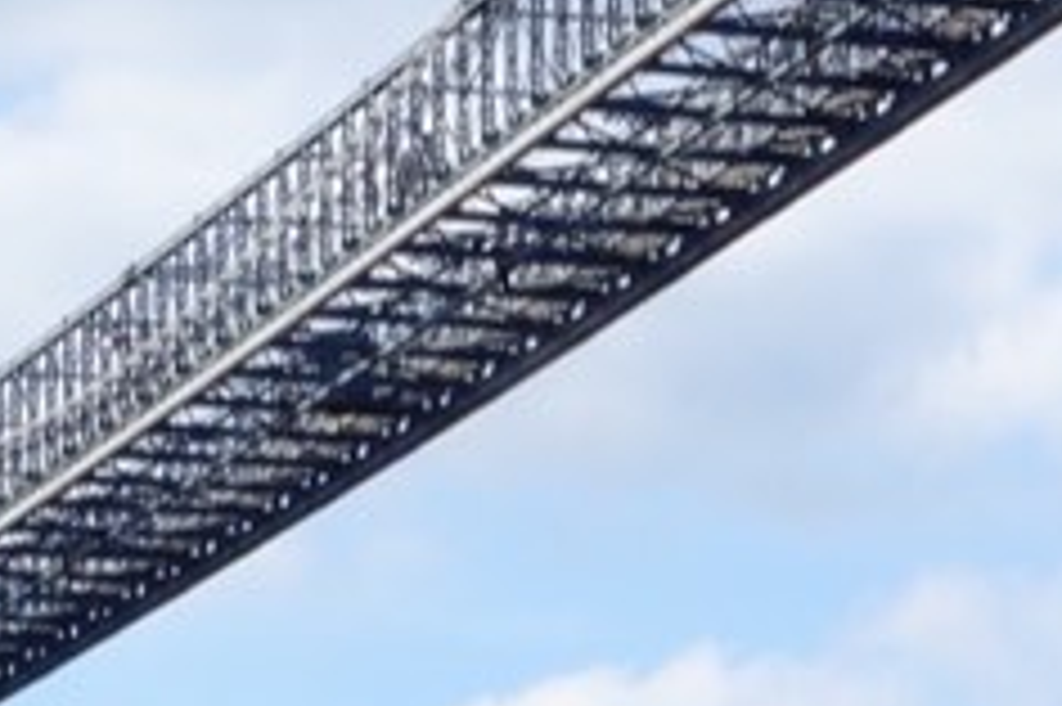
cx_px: 878
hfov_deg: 6.7
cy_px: 369
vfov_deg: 4.5
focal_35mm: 305
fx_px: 8991
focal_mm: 16.59
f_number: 11
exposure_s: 1/100
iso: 125
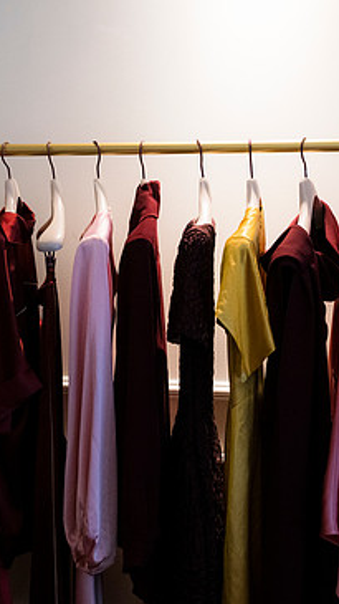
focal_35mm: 75
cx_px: 111
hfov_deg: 16.0
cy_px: 292
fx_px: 1200
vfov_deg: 28.2
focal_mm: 45
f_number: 3.2
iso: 3200
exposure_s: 1/160
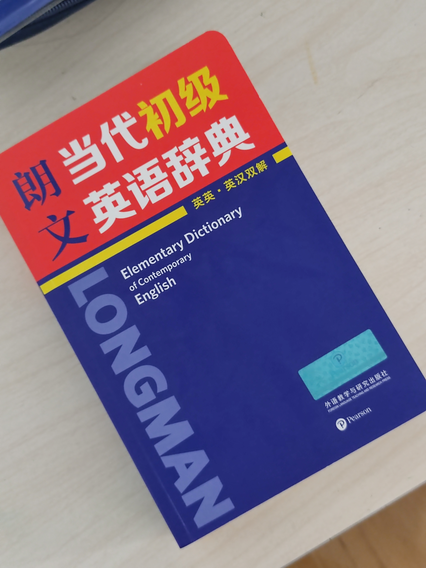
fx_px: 788
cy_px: 284
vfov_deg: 39.7
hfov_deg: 30.3
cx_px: 213
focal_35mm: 48
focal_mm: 6.72
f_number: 1.69
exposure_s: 1/50
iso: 1481
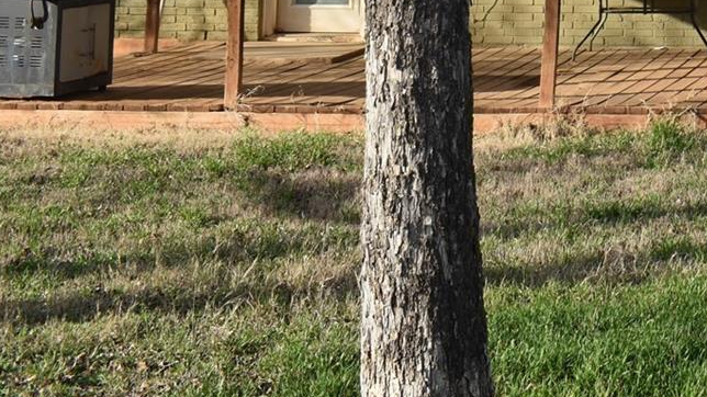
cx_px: 1010
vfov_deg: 11.3
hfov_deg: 19.1
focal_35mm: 100
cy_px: -315
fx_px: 1874
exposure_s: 1/250
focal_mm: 20
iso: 125
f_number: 8
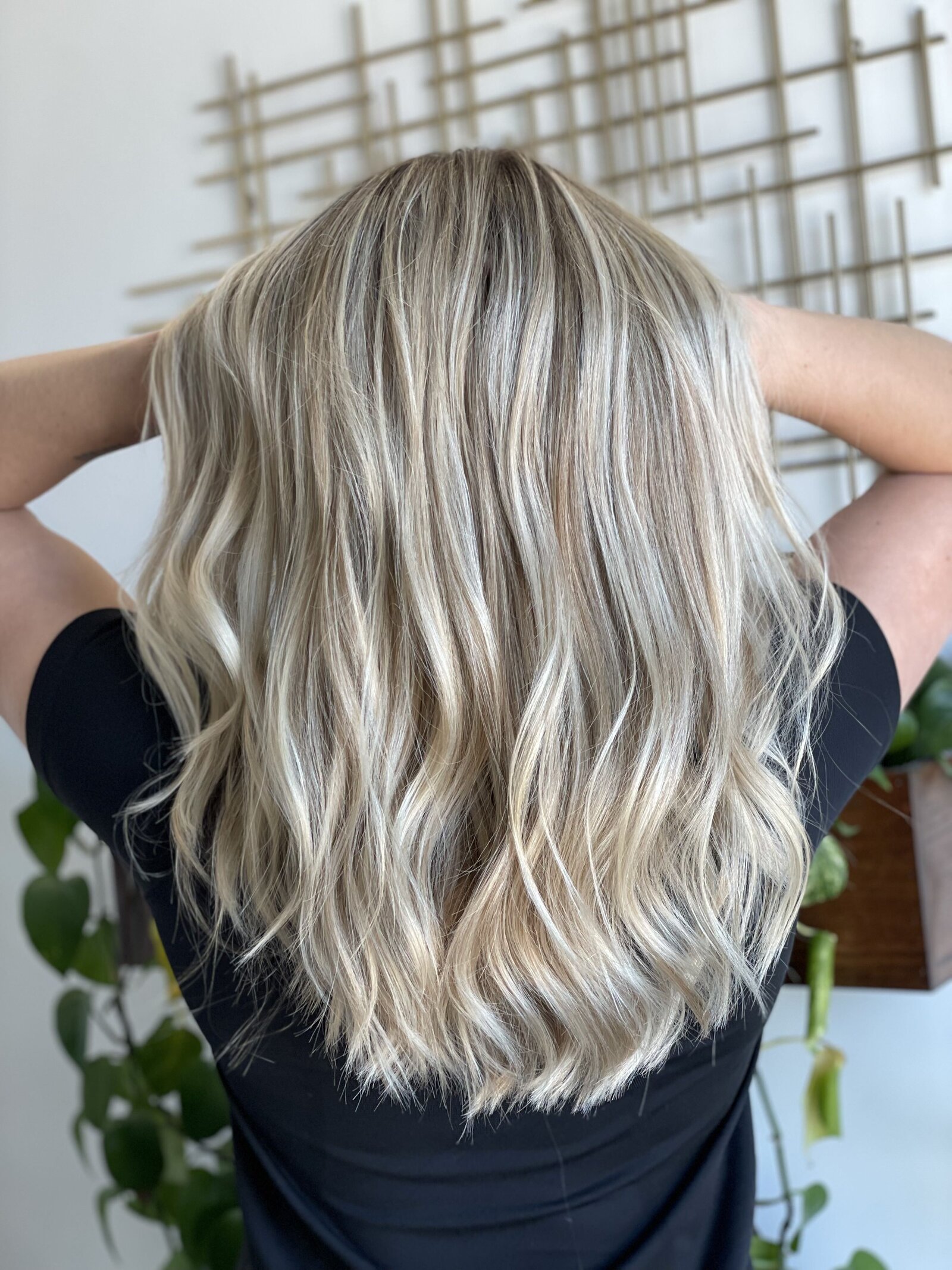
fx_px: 1907
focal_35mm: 52
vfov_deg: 36.8
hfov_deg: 28.0
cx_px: 476
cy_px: 635
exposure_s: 1/120
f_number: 2
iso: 80
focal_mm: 6
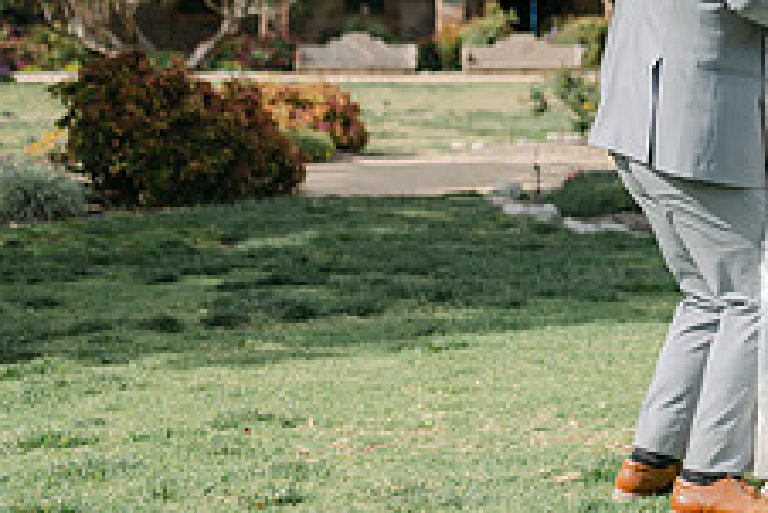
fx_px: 2028
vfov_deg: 14.3
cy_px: 42
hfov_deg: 20.4
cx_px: 860
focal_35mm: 95
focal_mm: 35
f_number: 2
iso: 100
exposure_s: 1/5000
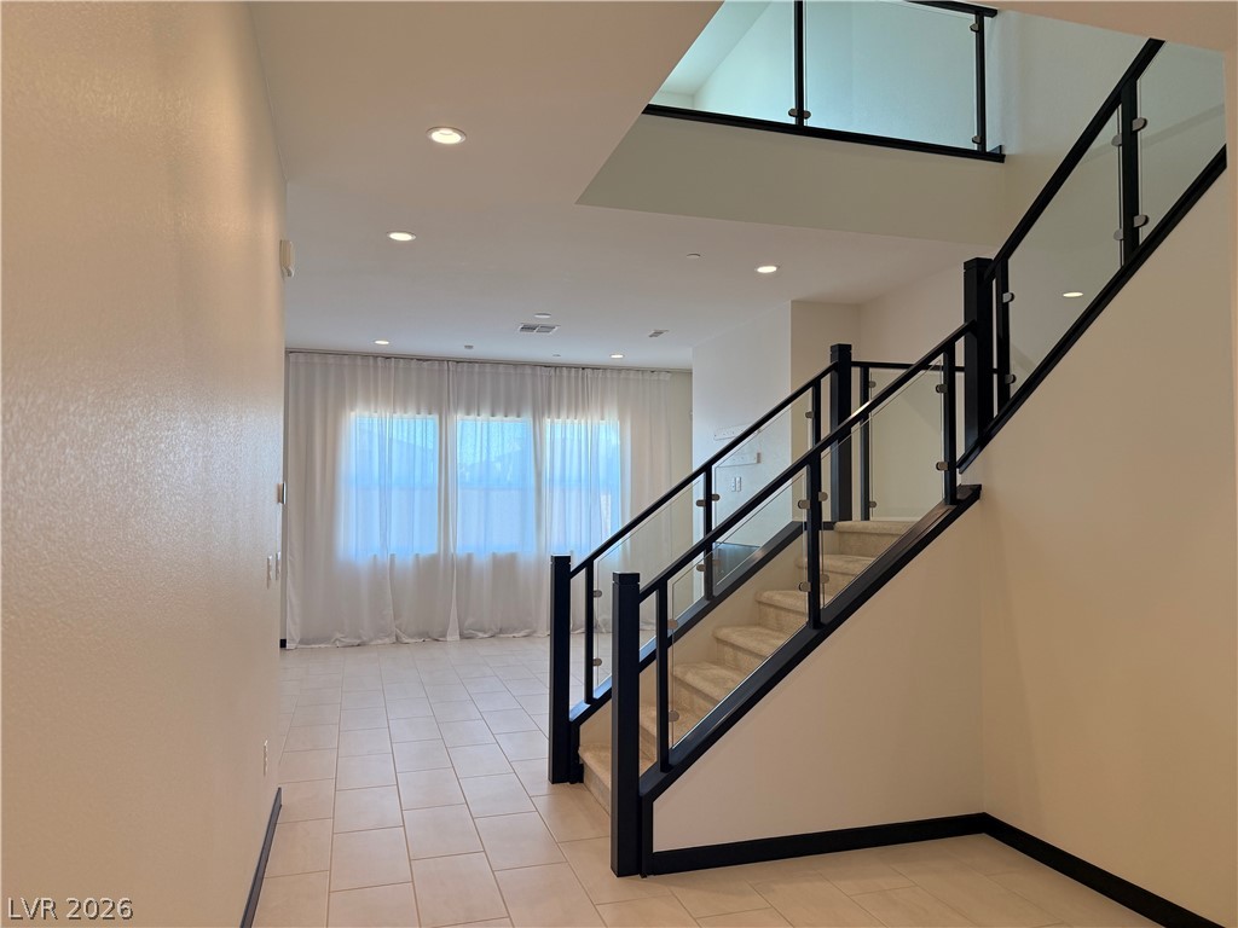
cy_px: 464
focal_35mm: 24
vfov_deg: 56.8
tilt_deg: +3.7
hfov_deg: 71.6
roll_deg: -0.4
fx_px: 858
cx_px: 619
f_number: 1.78
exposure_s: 1/165
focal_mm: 6.76
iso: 125
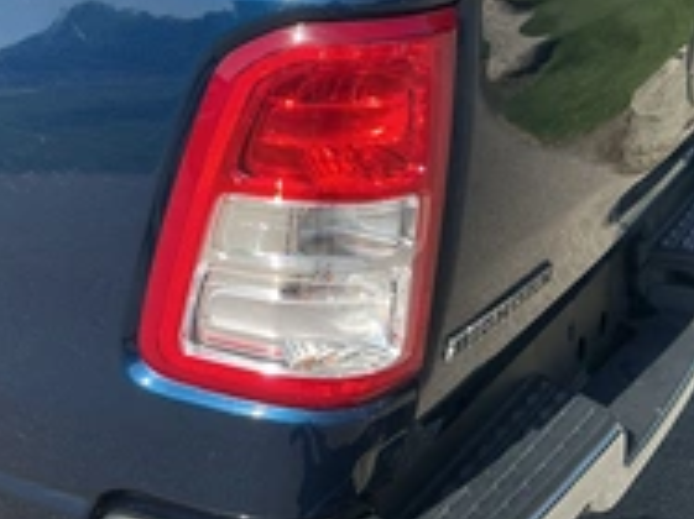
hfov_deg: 30.8
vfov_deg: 24.4
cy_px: 274
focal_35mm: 60
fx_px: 1202
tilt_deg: -25.5
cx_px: 74
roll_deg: +3.7
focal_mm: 3
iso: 25
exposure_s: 1/869
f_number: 1.8
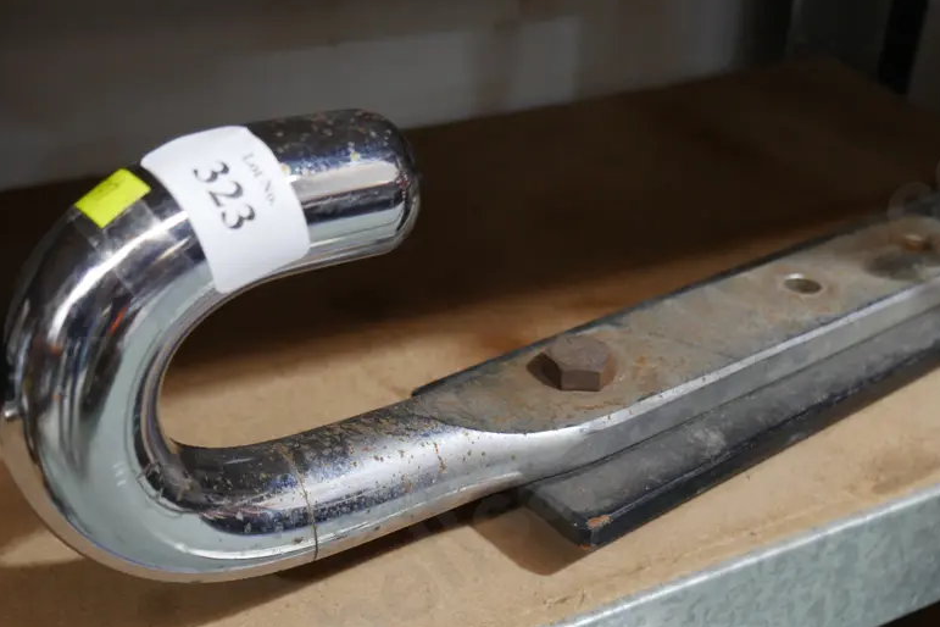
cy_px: 445
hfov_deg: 41.5
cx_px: 604
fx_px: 1227
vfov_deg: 28.4
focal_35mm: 47
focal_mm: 17
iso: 800
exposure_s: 1/60
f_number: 4
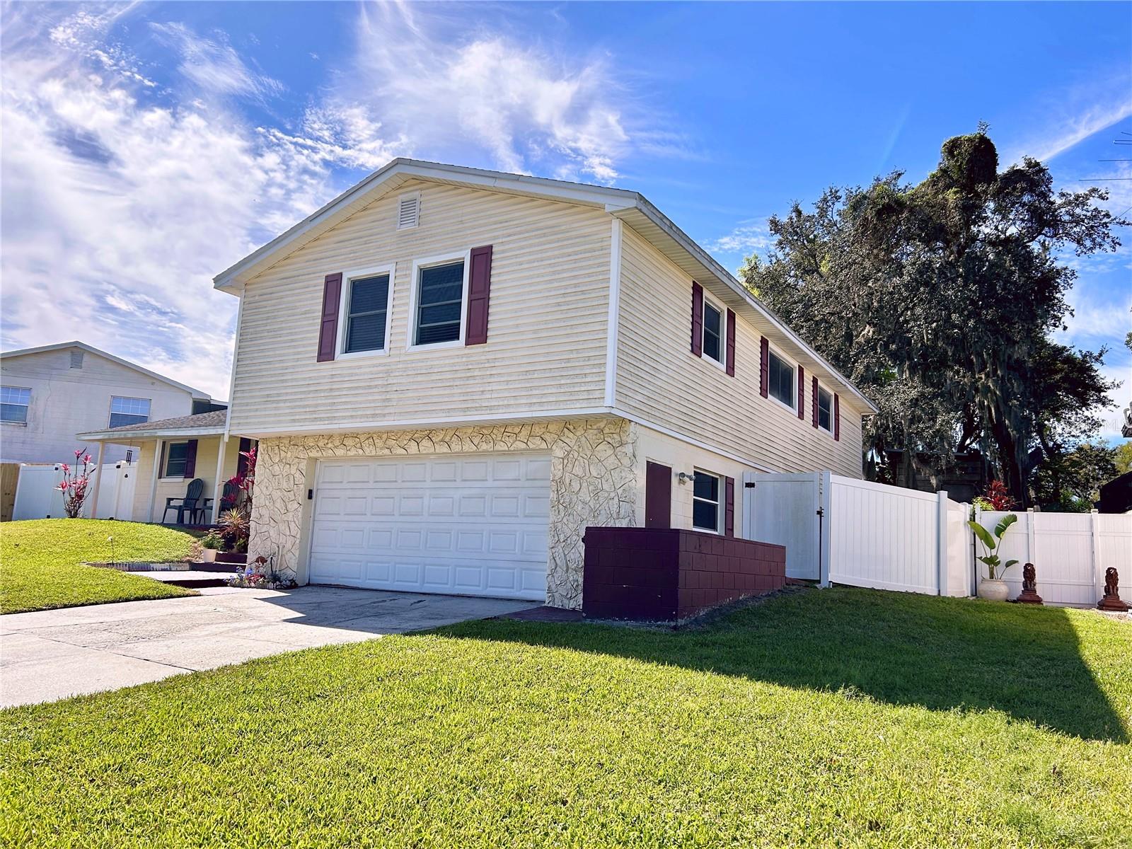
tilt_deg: +8.0
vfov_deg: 53.1
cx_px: 566
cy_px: 424
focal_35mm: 26
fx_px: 850
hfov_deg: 67.3
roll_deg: -2.7
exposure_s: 1/4274
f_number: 1.5
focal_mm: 5.7
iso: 50
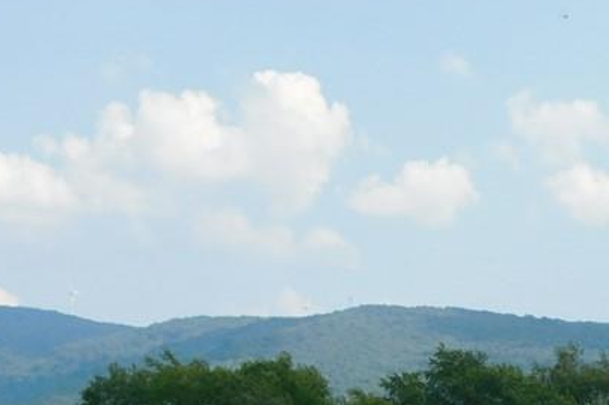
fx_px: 2942
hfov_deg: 11.7
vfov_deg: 7.8
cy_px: 556
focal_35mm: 174
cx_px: 561
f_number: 4.2
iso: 125
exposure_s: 1/800
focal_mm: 11.7
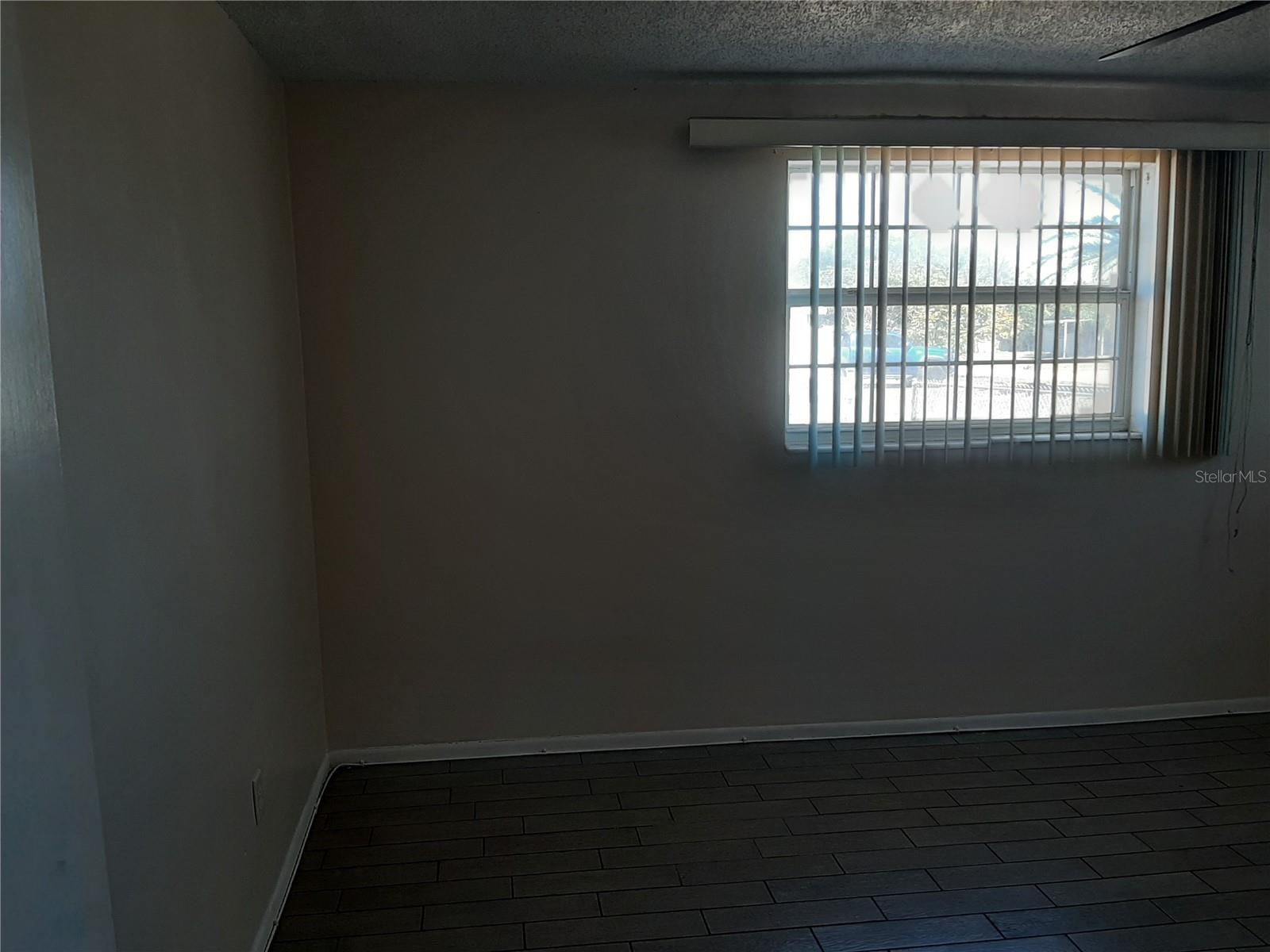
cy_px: 476
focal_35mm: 26
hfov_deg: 67.3
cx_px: 635
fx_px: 954
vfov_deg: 53.1
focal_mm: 3.93
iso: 40
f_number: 1.7
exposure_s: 1/109
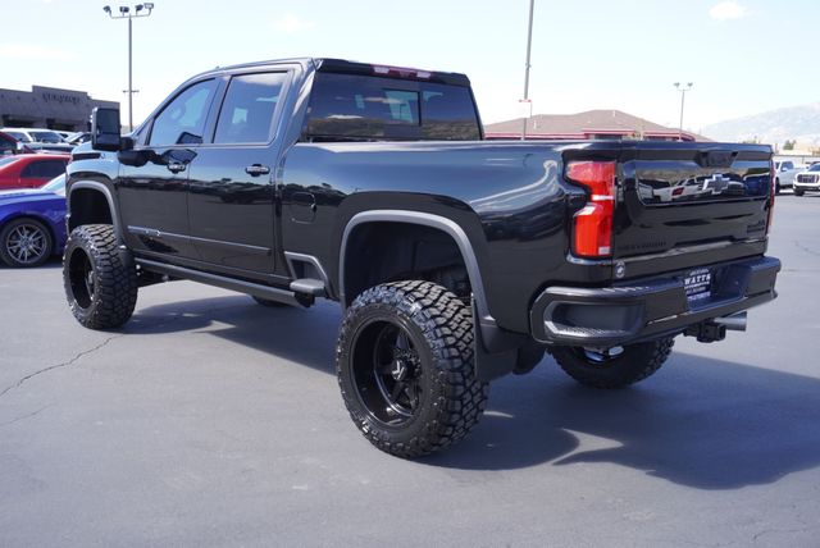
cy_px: 274
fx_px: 821
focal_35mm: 36
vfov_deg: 36.9
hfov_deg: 53.1
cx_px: 410
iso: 100
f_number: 5.6
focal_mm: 24
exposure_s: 1/100
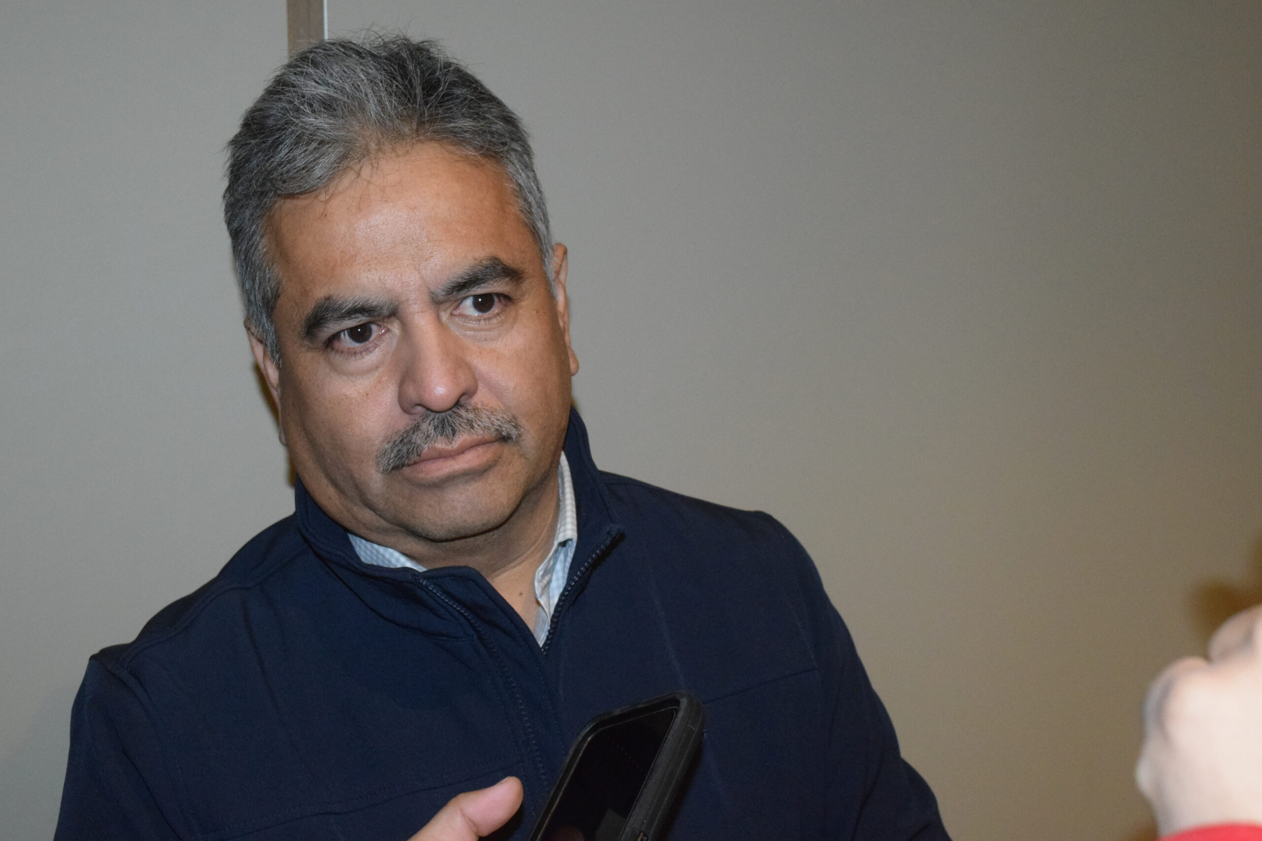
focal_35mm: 44
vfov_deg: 30.9
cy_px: 420
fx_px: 1525
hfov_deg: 45.0
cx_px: 631
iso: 4500
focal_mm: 29
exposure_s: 1/160
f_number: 7.1
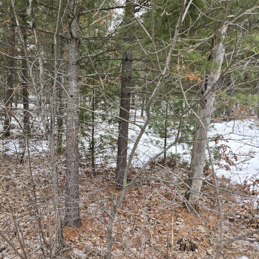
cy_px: 130
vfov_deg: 54.0
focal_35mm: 30
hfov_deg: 52.8
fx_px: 254
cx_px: 82
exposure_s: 1/180
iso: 80
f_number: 1.8
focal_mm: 5.4
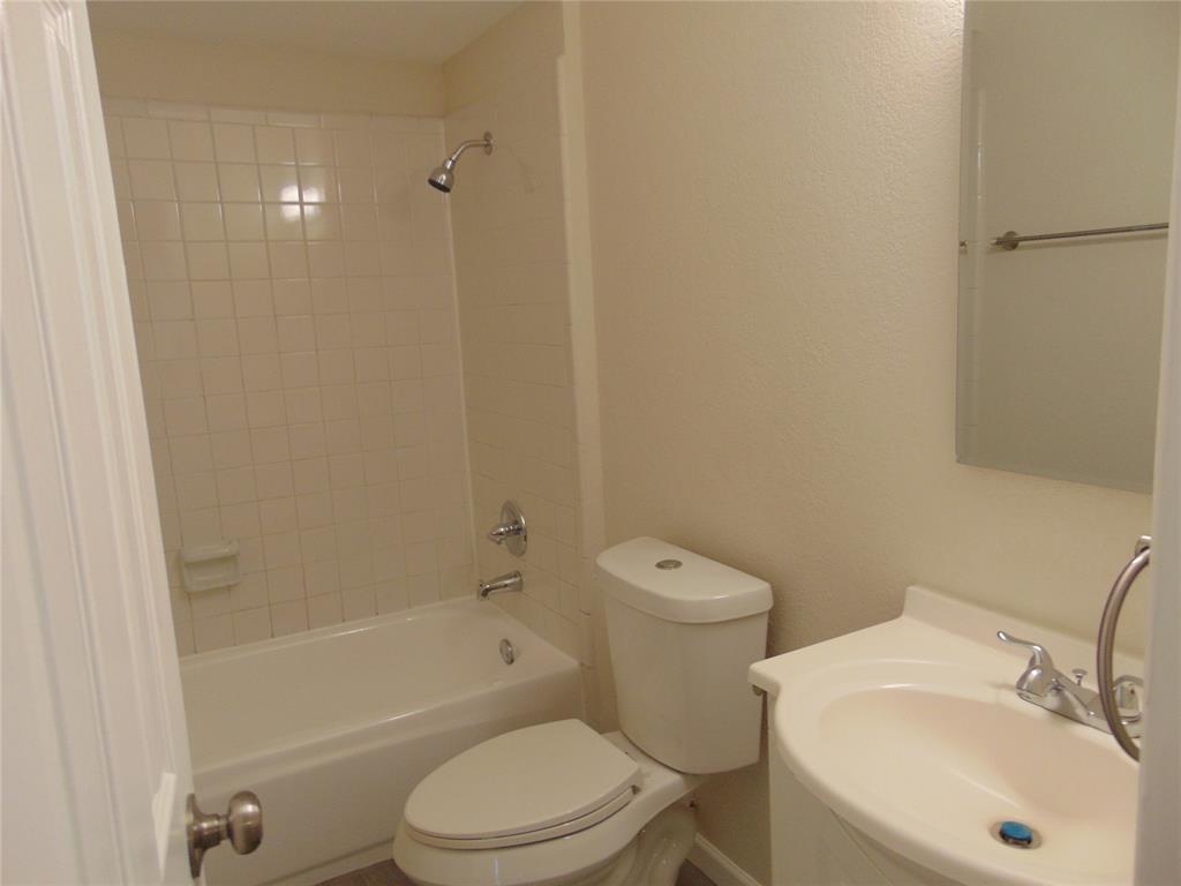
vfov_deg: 54.9
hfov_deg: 69.4
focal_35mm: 25
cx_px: 590
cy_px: 443
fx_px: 853
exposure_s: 1/30
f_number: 3
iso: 100
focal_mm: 4.5
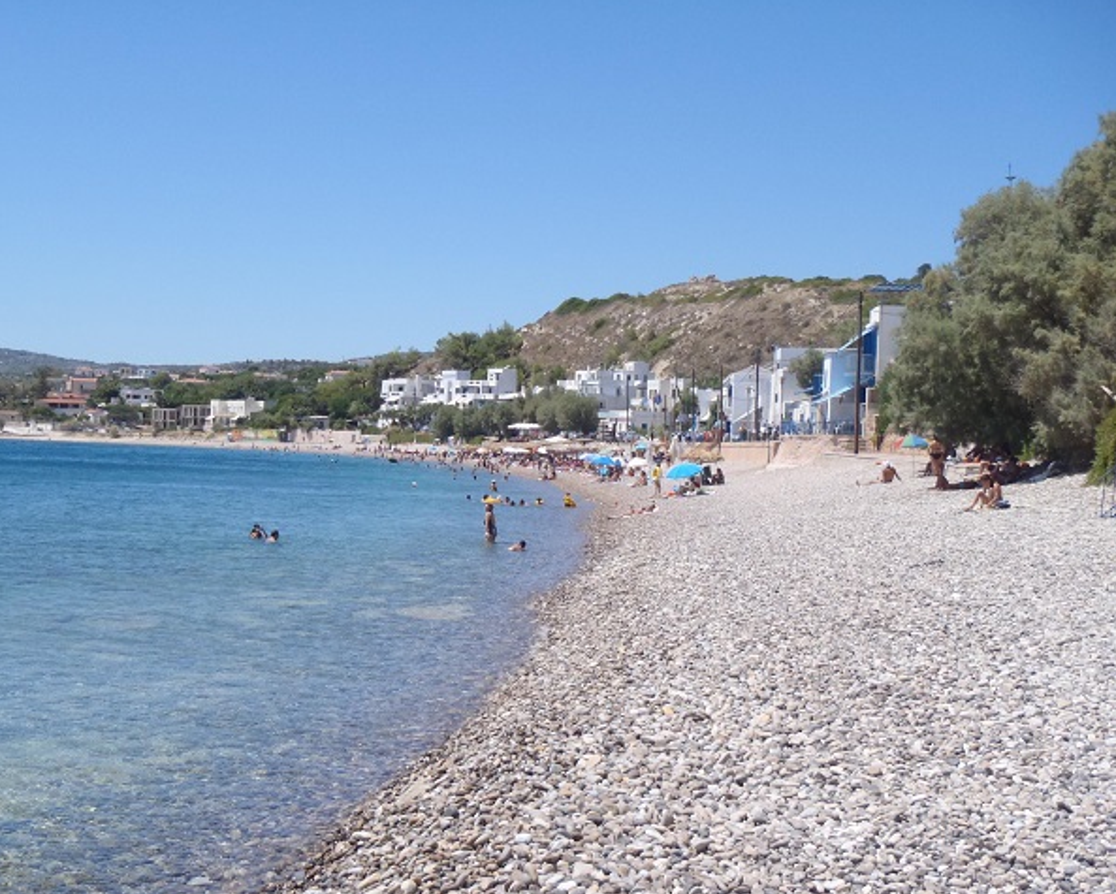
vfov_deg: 28.6
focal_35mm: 53
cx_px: 474
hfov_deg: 35.3
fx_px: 1751
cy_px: 471
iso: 125
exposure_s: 1/100
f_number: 13
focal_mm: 8.25
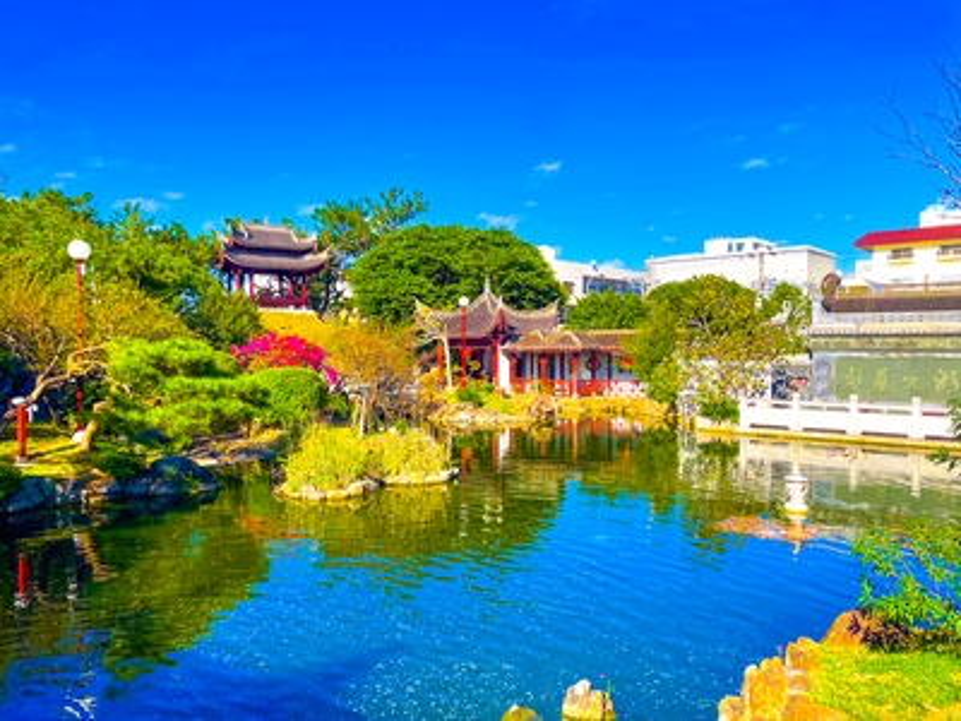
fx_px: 722
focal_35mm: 26
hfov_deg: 67.3
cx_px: 480
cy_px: 360
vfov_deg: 53.1
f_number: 1.6
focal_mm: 4.2
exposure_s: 1/3000
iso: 32
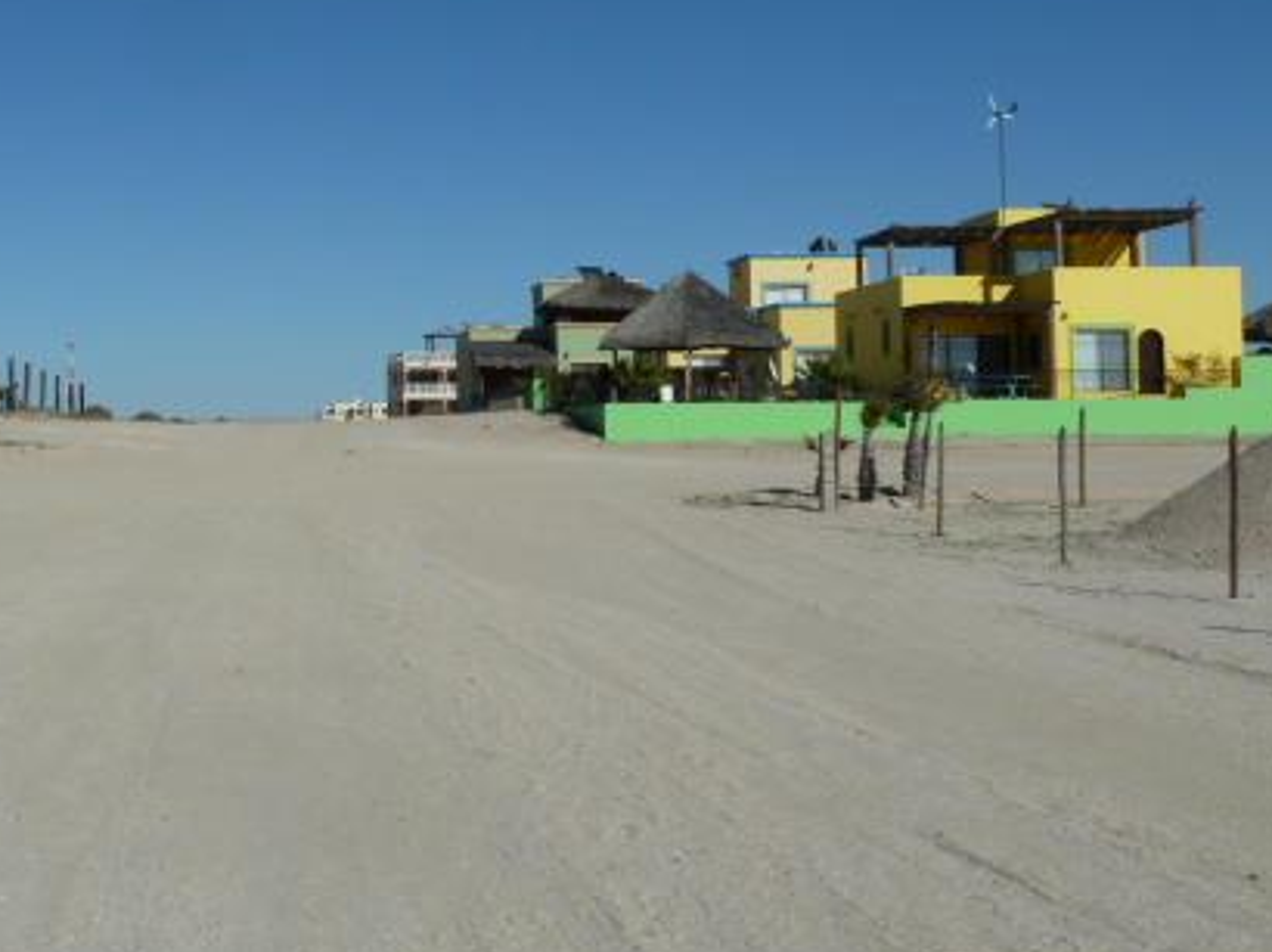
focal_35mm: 50
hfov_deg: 37.2
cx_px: 298
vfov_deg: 29.0
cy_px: 350
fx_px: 1836
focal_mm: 5.3
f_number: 5.6
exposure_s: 1/1000
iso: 80
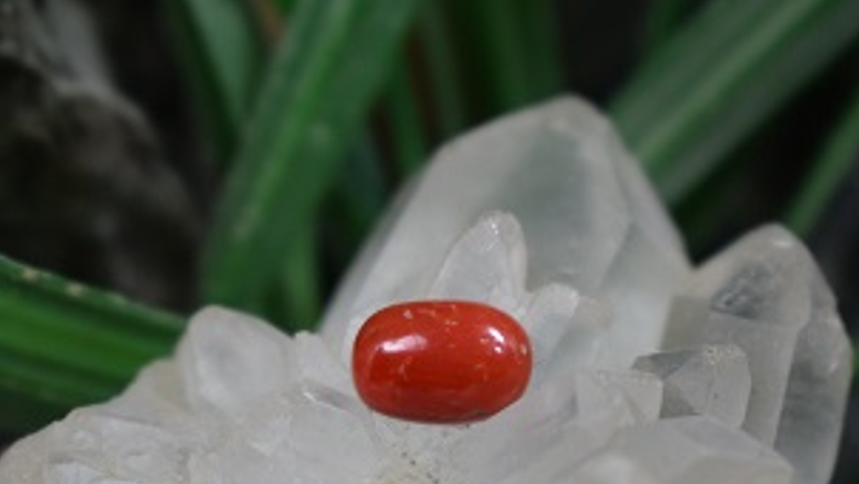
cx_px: 432
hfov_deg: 19.8
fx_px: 2460
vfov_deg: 11.2
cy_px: 356
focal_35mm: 108
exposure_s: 1/80
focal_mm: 52
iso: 400
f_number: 5.6
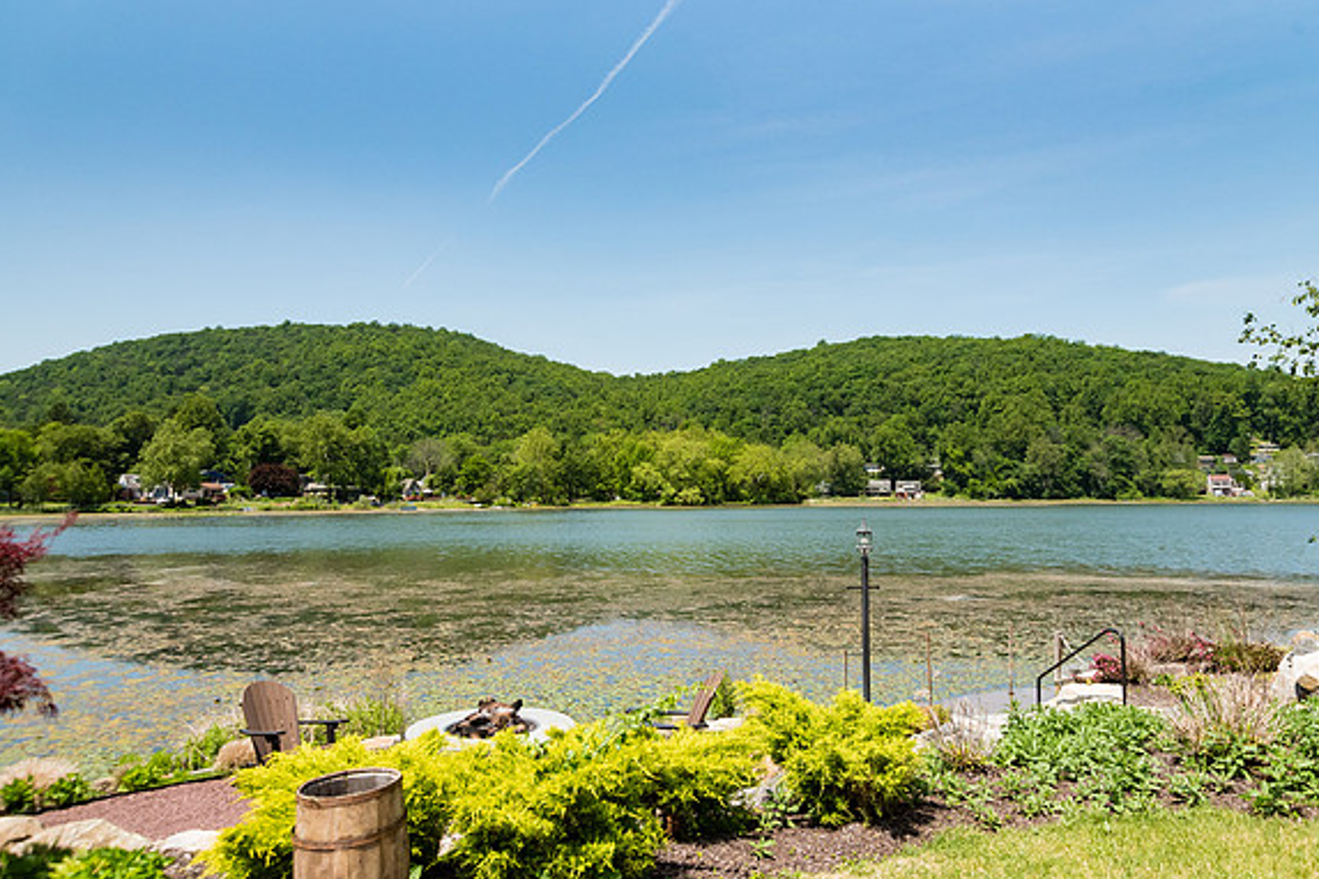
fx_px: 916
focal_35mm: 25
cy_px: 441
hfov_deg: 71.5
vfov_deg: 51.3
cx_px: 664
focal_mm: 24
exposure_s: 1/4000
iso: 2000
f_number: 7.1
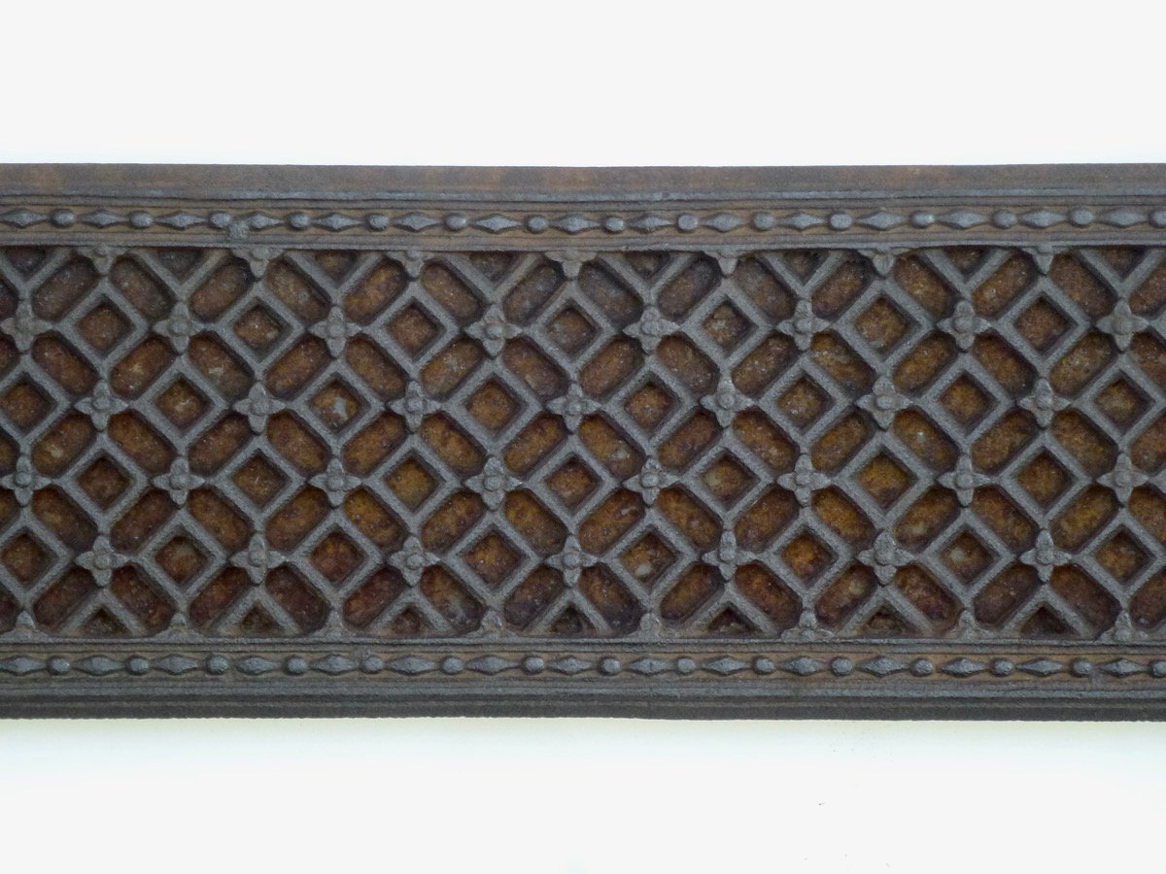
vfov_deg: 6.4
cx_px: 583
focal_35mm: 232
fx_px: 7815
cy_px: 437
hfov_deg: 8.5
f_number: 5.6
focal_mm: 41.5
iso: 400
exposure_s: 1/40
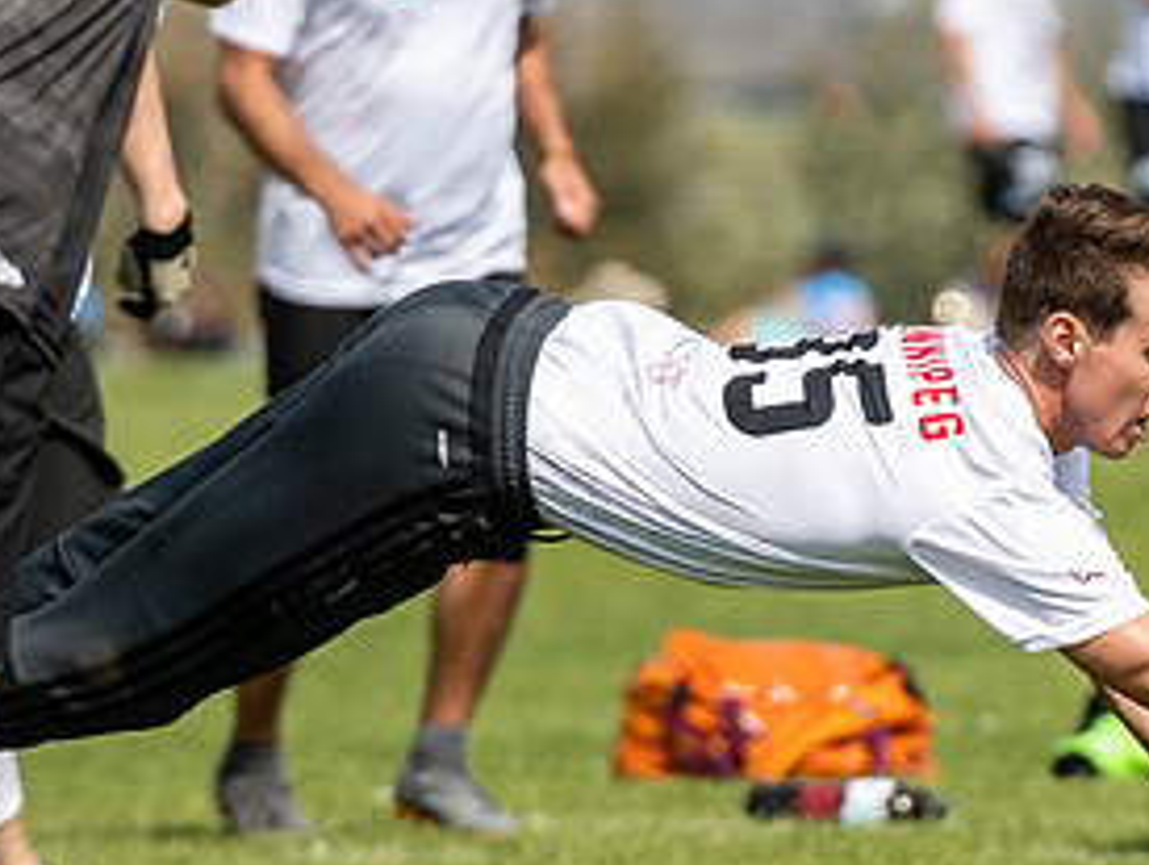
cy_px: 351
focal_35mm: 1070
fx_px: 35563
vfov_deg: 1.4
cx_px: 765
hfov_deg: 1.9
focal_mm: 200
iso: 200
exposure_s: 1/2500
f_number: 4
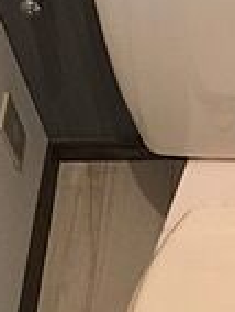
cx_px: 264
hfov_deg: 14.7
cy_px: 125
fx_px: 884
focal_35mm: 98
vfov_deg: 20.0
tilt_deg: -56.5
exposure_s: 1/30
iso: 160
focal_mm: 4.15
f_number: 2.2
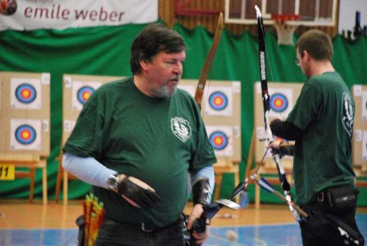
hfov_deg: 10.2
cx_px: 184
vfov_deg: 6.8
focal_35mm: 202
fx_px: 2066
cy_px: 123
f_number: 5.6
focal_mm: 135
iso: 1600
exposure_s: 1/40
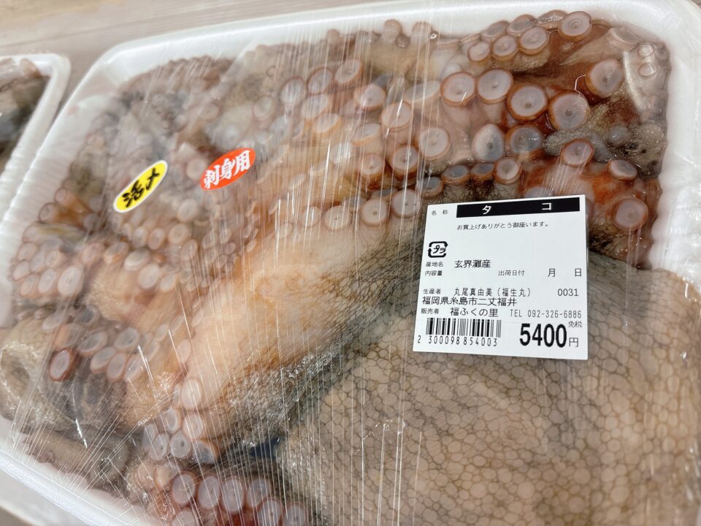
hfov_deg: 67.3
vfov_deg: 53.1
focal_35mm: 26
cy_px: 263
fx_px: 527
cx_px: 350
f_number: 1.6
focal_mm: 5.96
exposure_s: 1/60
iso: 100
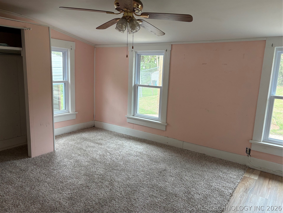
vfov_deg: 53.1
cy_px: 106
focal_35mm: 26
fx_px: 213
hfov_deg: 67.3
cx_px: 142
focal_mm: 5.96
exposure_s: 1/91
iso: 125
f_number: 1.6
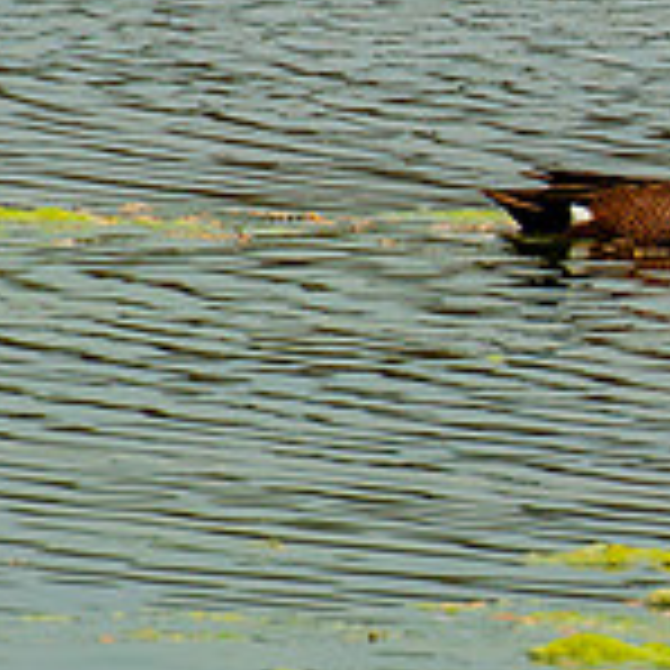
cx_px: 1097
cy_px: 250
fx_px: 32453
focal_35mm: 1482
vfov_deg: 1.2
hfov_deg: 1.2
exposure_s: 1/750
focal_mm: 300
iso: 400
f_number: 13
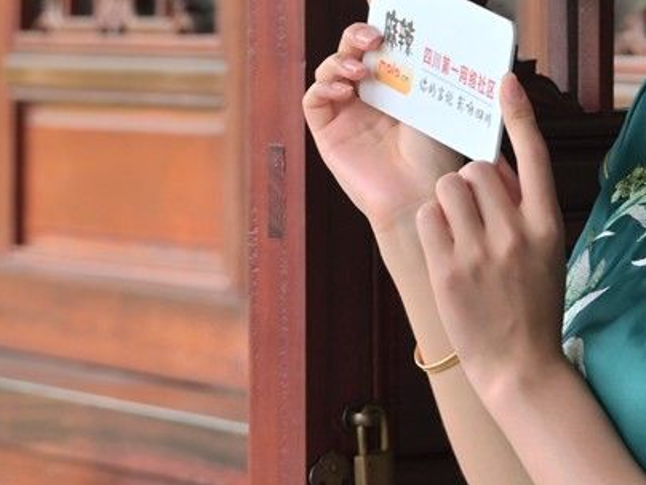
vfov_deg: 4.9
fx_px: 5599
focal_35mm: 300
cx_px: 569
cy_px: -26
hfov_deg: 6.6
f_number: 6.7
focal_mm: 105
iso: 160
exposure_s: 1/100
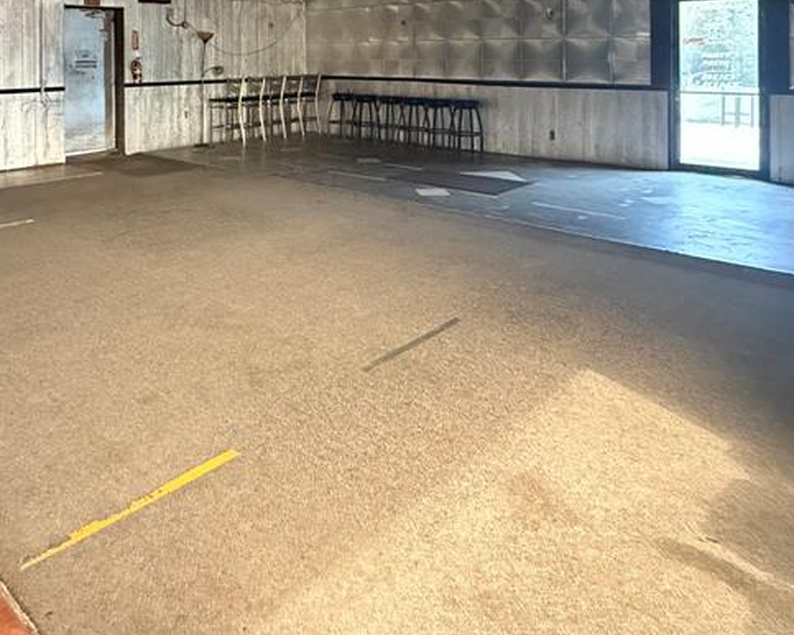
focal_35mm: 29
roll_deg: +0.8
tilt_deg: +0.2
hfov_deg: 59.3
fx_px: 681
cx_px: 276
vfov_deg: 45.2
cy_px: 59
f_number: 2.2
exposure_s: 1/60
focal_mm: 2.22
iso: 1250
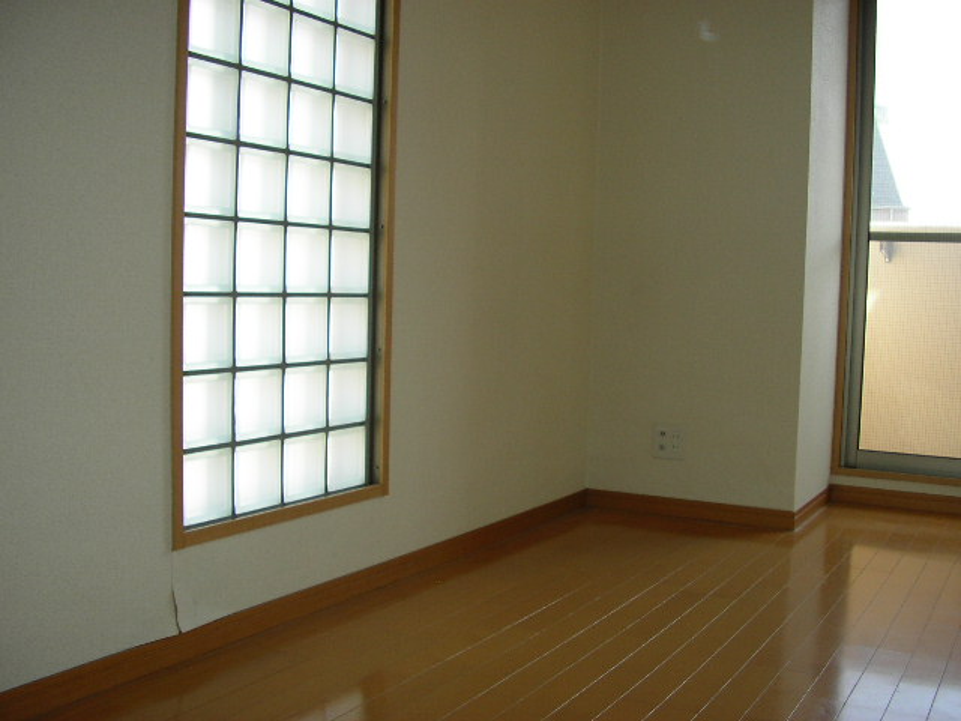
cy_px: 360
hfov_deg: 49.0
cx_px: 480
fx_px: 1055
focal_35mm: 38
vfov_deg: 37.7
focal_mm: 5.8
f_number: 2.9
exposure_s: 1/71.5
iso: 50
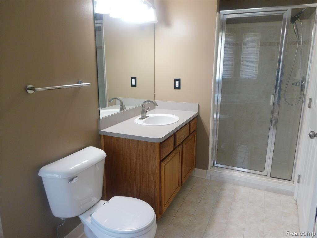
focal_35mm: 25
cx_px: 158
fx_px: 229
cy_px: 119
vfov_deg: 54.9
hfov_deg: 69.4
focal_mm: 4.5
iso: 220
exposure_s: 1/30
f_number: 3.1
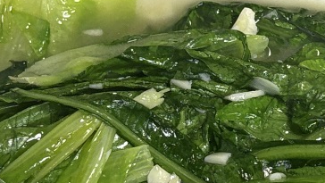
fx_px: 1353
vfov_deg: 7.7
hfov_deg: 13.4
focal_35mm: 157
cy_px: 19
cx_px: 357
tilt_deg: -58.6
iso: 160
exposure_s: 1/50
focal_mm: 5.96
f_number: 1.6
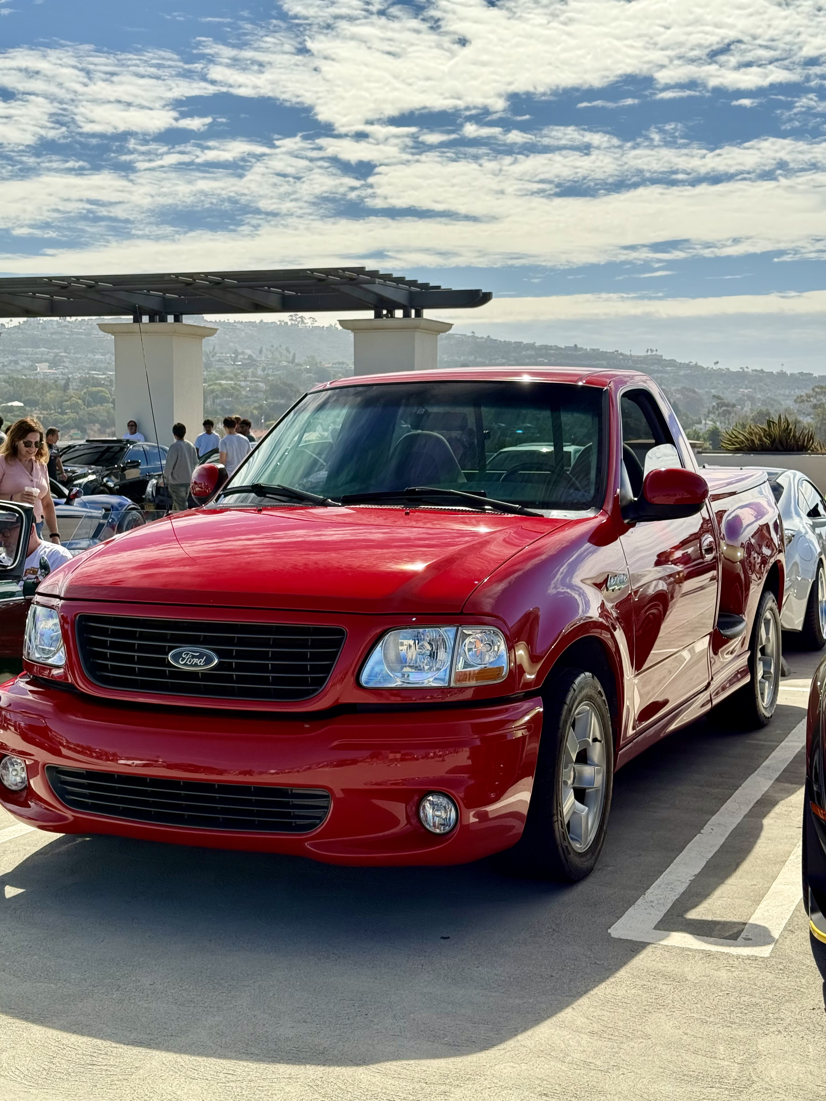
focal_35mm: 48
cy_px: 550
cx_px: 413
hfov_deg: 30.3
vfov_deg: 39.7
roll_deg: -0.9
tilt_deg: -4.9
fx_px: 1527
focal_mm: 6.76
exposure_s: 1/2208
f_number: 1.78
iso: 80
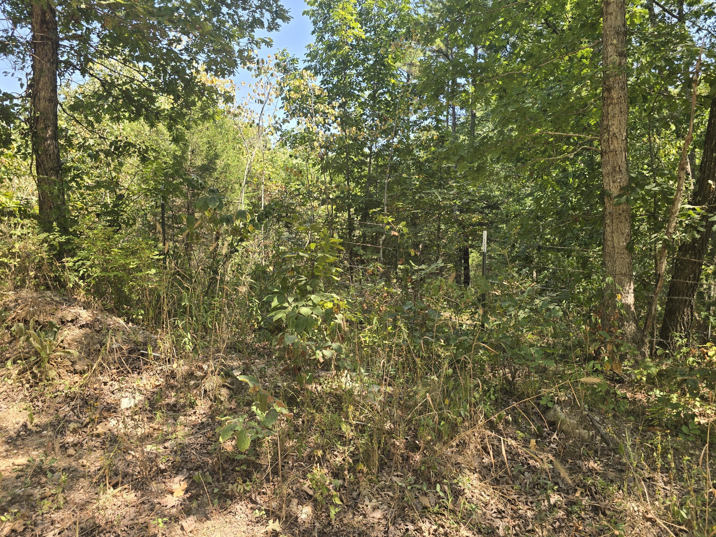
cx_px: 377
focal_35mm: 26
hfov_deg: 67.3
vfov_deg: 53.0
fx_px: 538
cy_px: 253
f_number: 1.7
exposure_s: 1/185
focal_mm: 6.3
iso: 12
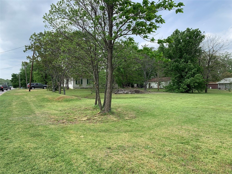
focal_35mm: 26
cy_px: 87
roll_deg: +2.7
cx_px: 116
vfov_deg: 53.1
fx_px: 174
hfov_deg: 67.3
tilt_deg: -3.8
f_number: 1.8
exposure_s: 1/1490
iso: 25
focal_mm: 4.25
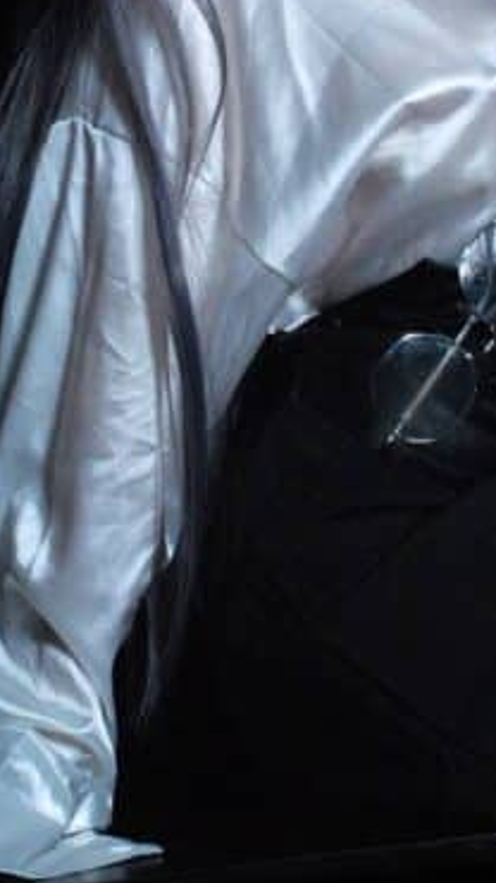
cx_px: 312
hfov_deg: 10.2
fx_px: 2787
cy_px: 124
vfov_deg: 17.8
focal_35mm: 119
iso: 1250
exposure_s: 1/15
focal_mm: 35
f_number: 18
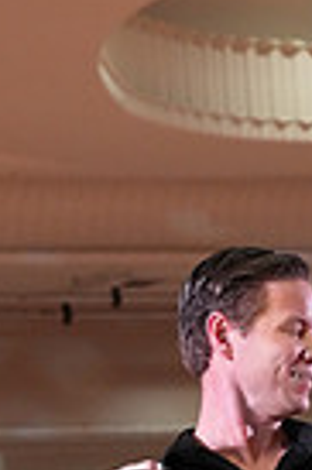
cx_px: 60
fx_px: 3870
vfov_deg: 6.8
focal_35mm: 297
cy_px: 782
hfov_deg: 4.6
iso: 5000
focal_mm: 70
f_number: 5
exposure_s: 1/320
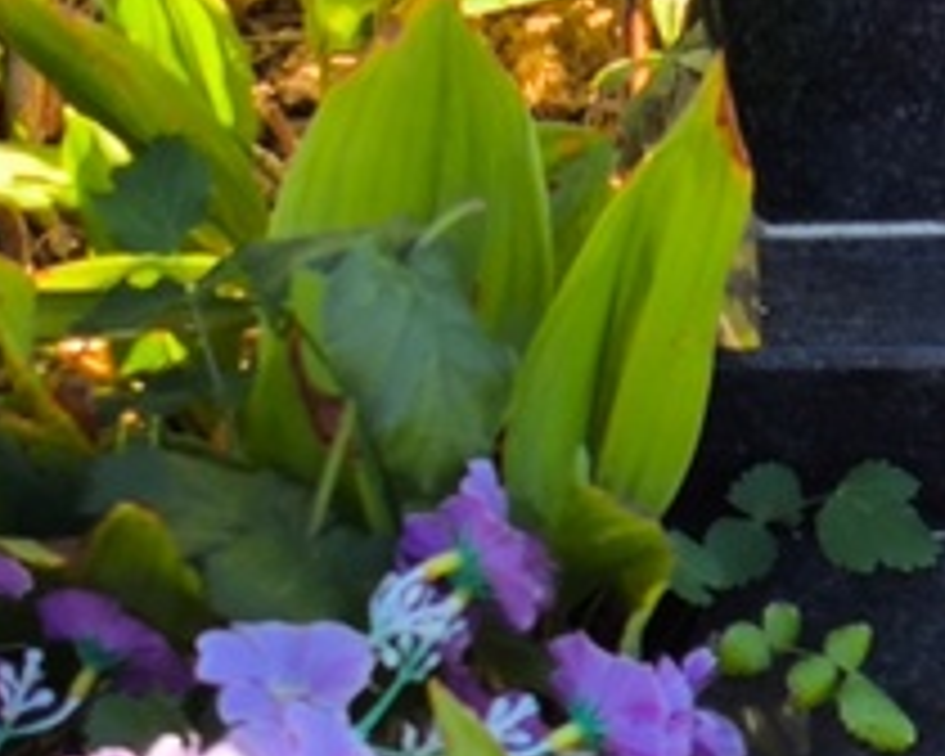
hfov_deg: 9.8
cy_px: -108
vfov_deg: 8.2
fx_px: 5202
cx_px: 1748
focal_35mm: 186
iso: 50
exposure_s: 1/235
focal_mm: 4.71
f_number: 1.7
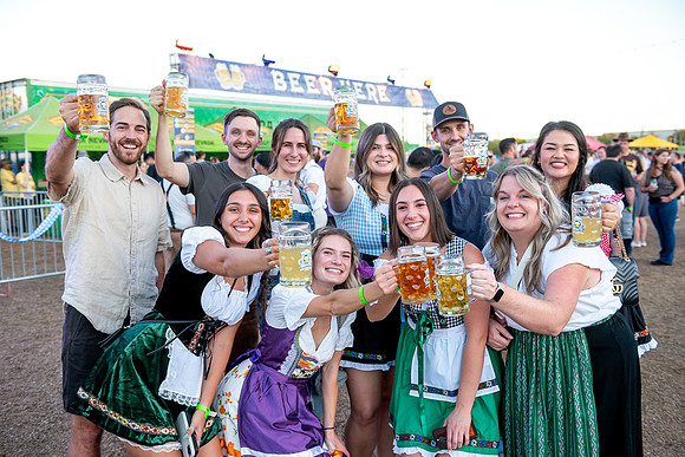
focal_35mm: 34
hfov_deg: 55.8
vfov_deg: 38.9
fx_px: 647
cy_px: 228
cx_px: 342
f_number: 4
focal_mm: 34
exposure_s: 1/400
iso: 640
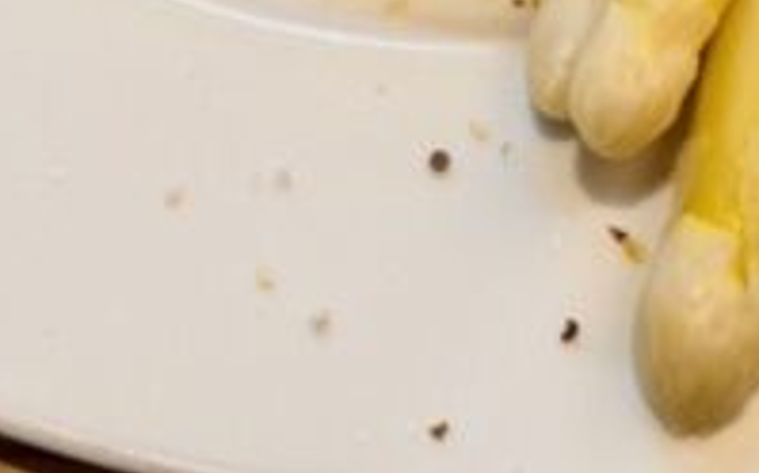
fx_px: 1695
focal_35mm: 82
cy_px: -439
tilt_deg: -60.8
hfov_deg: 25.1
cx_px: 500
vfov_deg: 13.8
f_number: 1.78
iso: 125
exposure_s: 1/50
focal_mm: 6.76
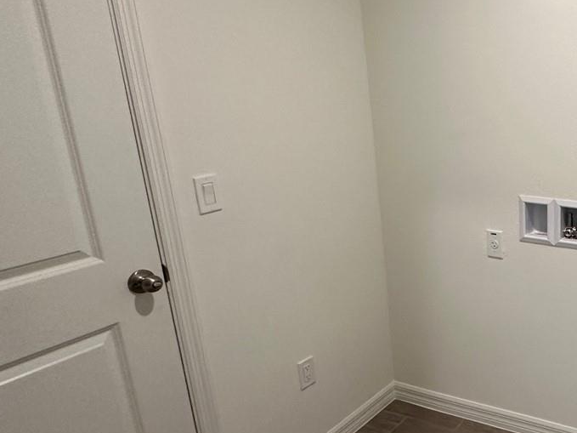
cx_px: 578
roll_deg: -0.9
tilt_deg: -15.8
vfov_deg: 42.9
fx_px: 550
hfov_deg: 46.3
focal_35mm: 33
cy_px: 221
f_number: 2.2
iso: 250
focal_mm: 2.22
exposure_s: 1/120
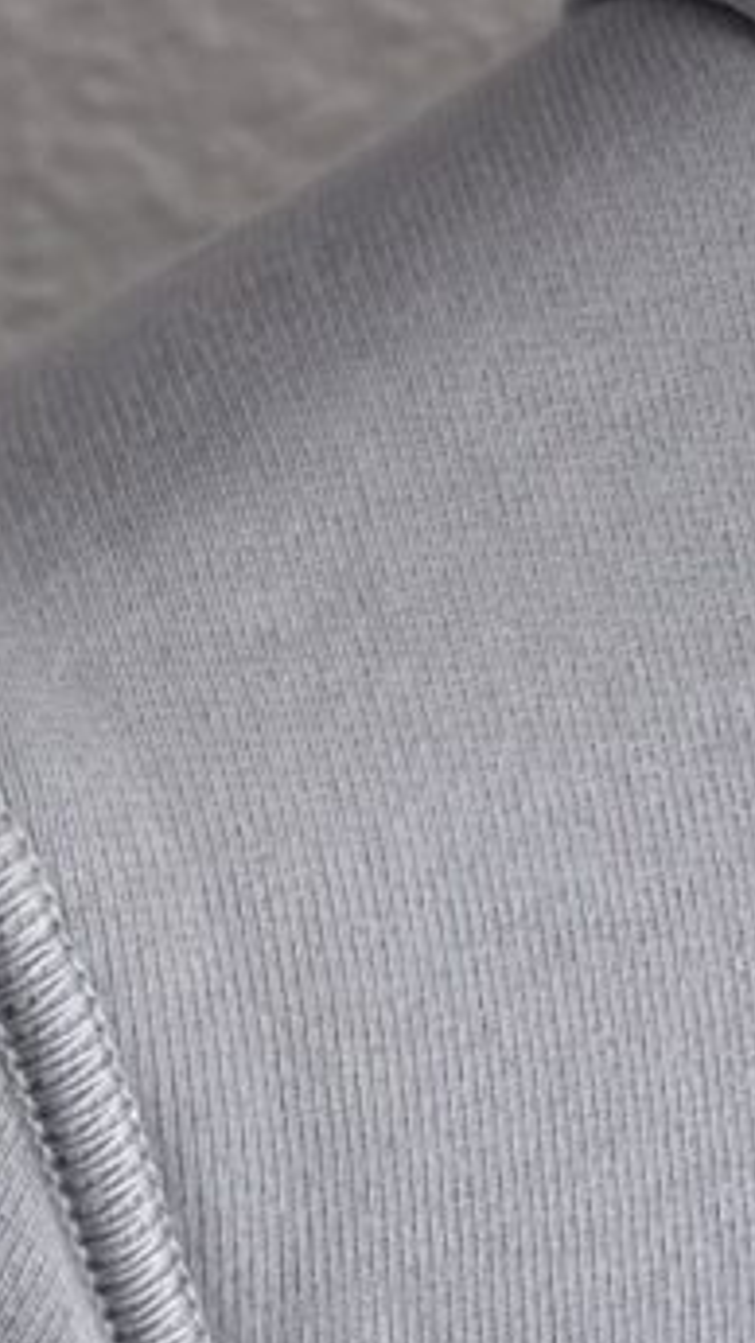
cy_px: -4
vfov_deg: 11.0
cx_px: 2440
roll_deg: -2.2
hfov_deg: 5.7
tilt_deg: -4.6
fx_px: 6906
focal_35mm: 194
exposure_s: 1/121
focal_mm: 6.76
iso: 160
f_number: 1.78
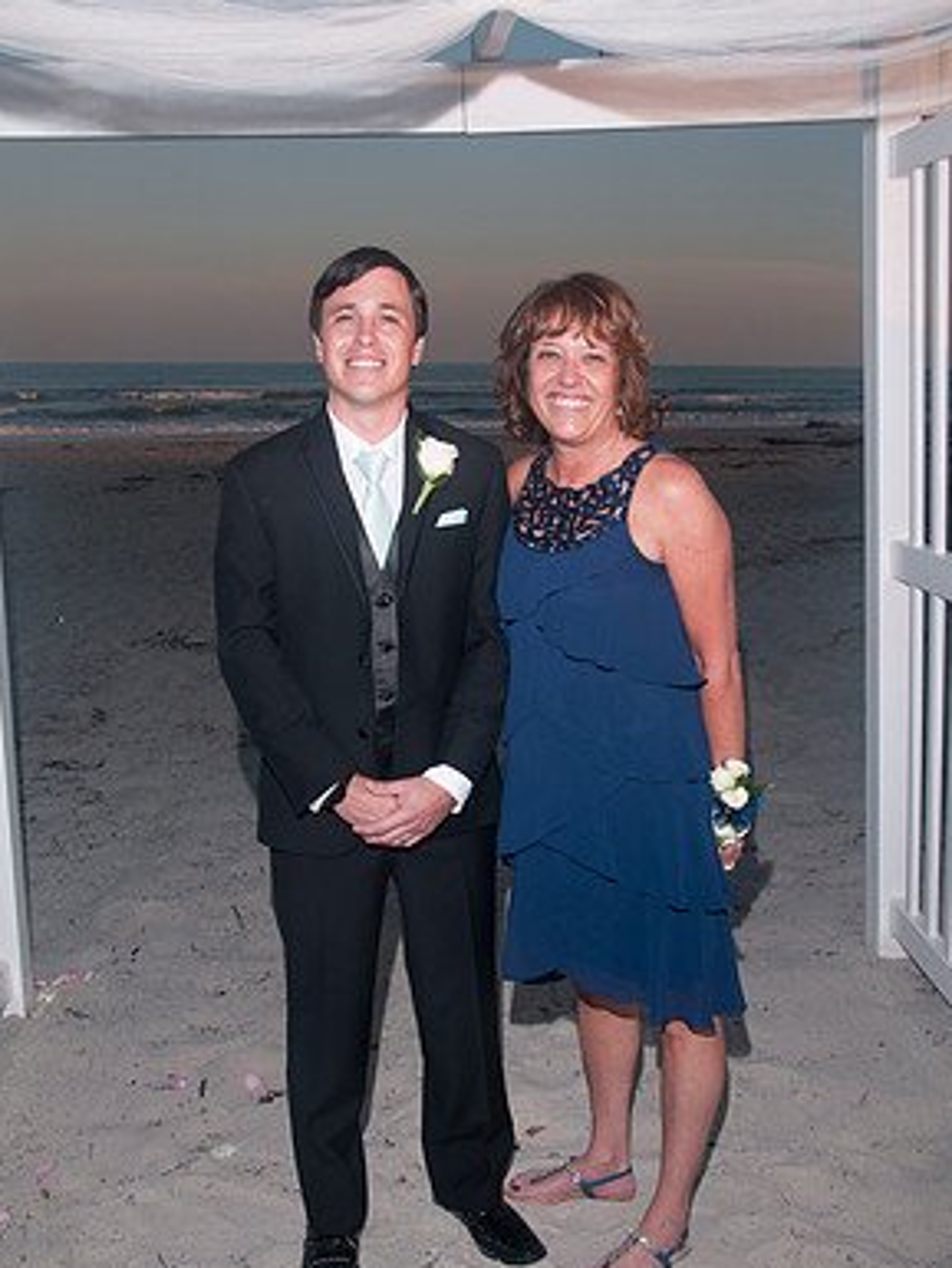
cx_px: 479
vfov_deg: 50.1
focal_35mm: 37
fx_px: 1356
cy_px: 682
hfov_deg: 38.7
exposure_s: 1/250
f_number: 8
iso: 100
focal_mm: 22
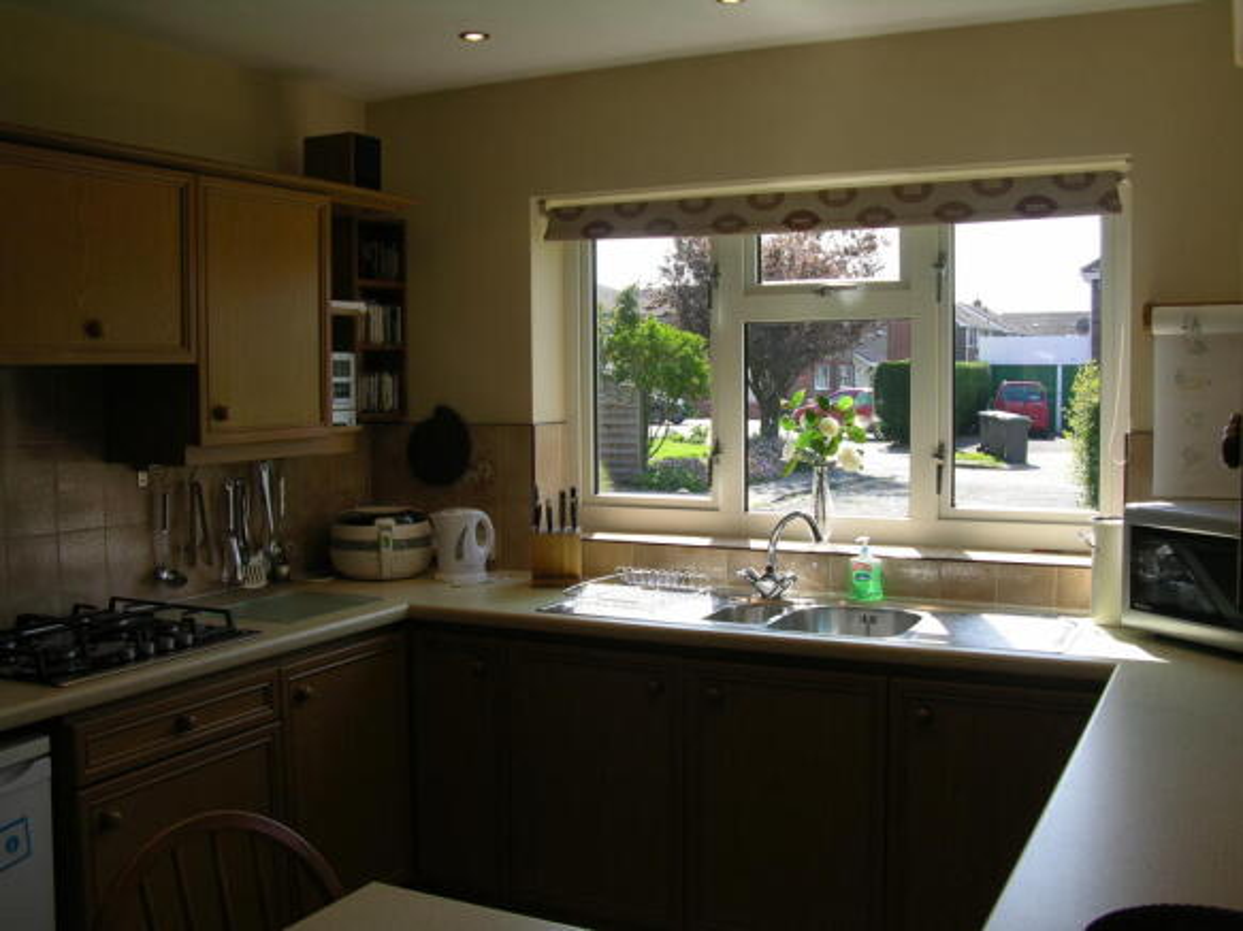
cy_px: 466
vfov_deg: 40.7
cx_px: 622
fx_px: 1257
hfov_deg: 52.6
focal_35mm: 35
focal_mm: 8.9
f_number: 4.5
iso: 50
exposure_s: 1/99.7
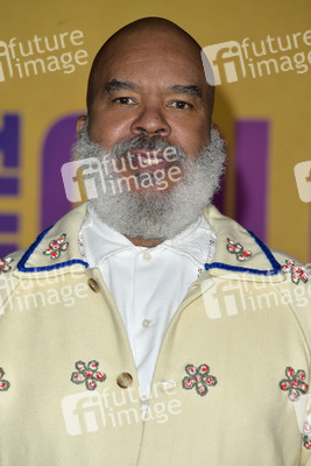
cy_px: 233
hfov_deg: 7.2
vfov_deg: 10.8
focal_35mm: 190
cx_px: 156
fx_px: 2460
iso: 320
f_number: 6.3
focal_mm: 190
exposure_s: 1/250
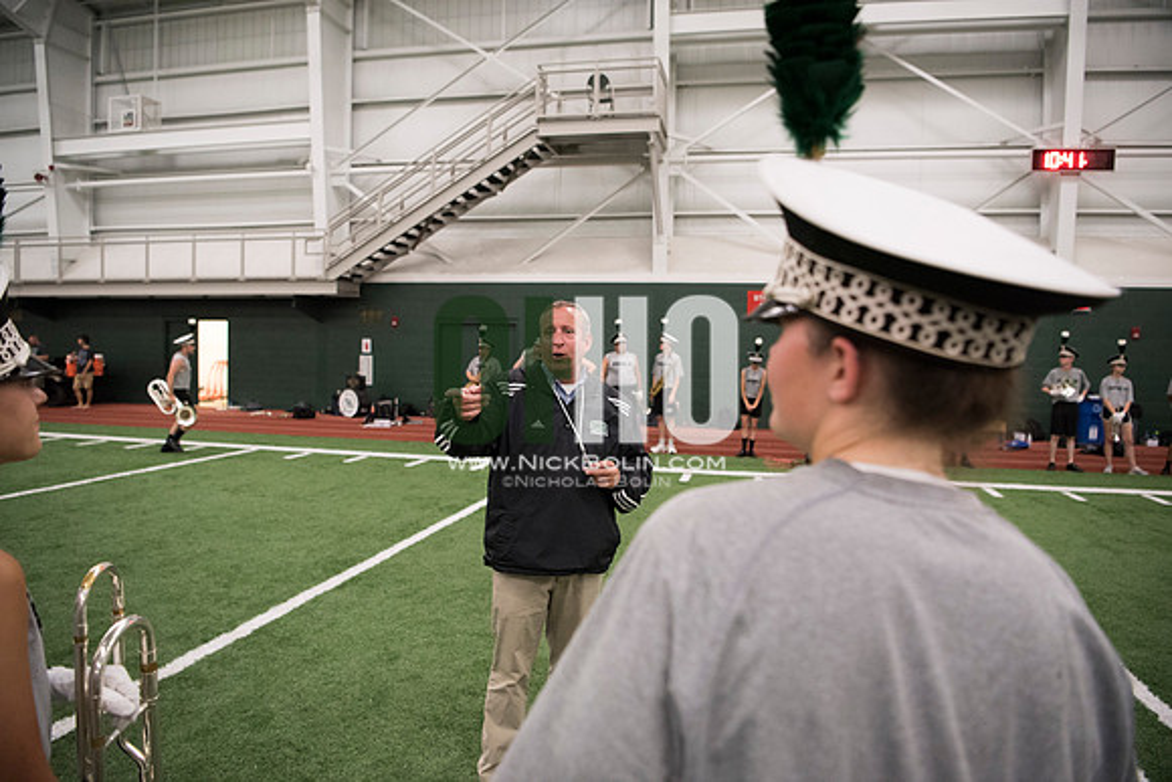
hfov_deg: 73.7
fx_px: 781
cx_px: 586
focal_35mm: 24
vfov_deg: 53.2
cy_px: 391
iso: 3200
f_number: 3.2
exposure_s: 1/250
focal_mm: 24
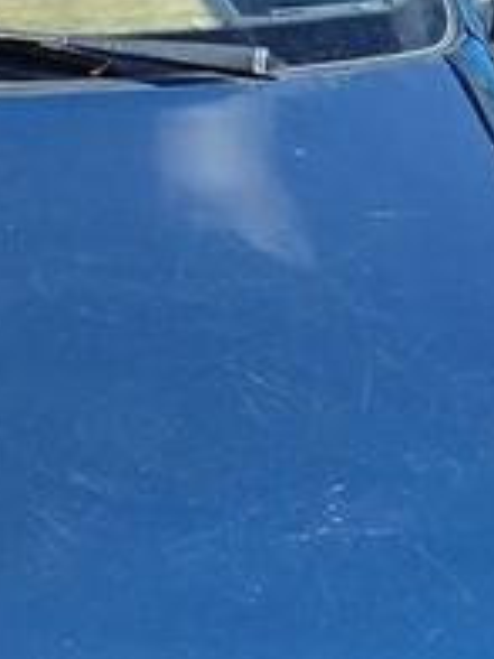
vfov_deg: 15.3
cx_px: -329
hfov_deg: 11.3
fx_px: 2359
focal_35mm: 124
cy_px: 799
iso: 116
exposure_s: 1/595
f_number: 2.2
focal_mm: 3.43
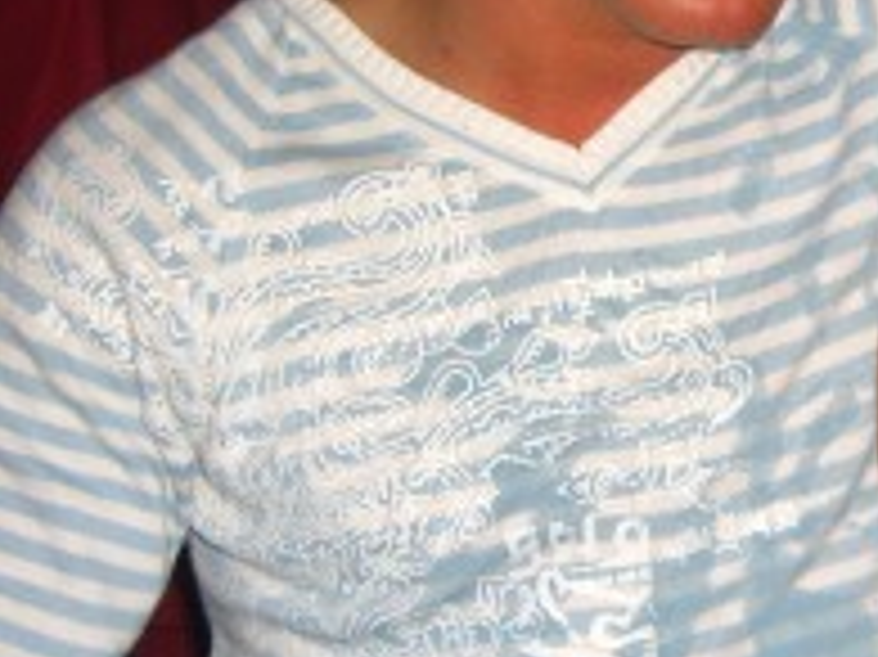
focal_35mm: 117
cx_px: 914
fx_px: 2966
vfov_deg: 12.6
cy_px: 171
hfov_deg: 16.4
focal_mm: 7.9
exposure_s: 1/60
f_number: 2.8
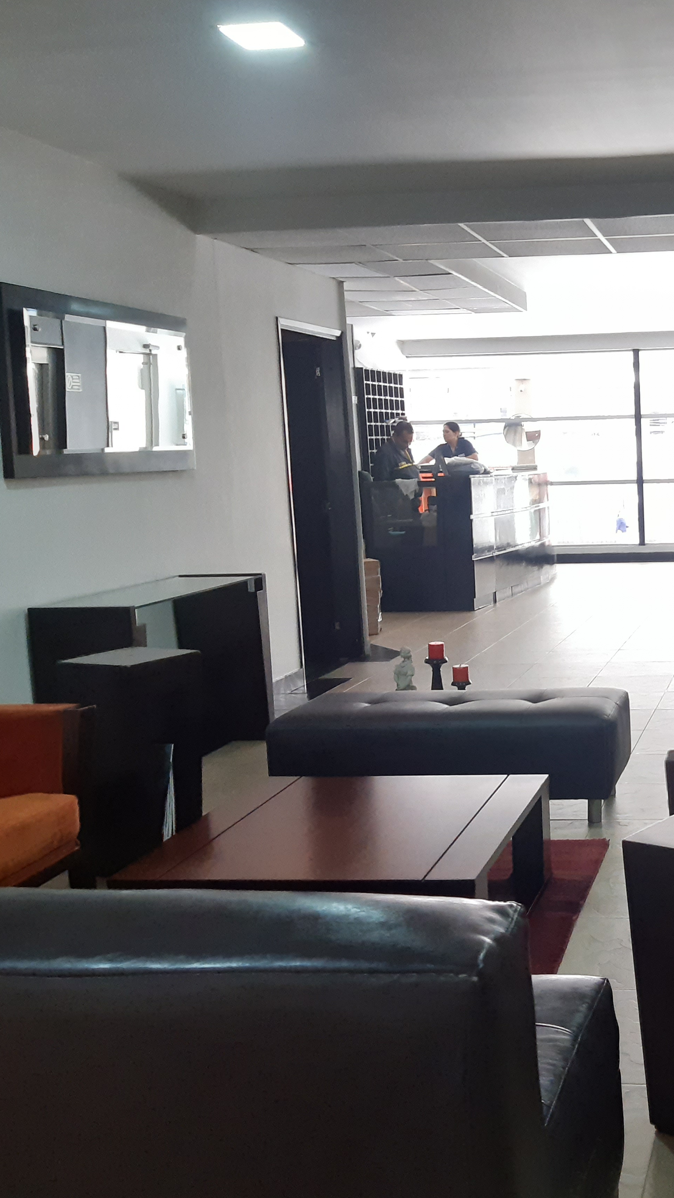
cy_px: 598
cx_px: 672
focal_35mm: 38
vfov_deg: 52.8
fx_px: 1207
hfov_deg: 29.2
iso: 250
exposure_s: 1/60
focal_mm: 3.92
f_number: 1.7
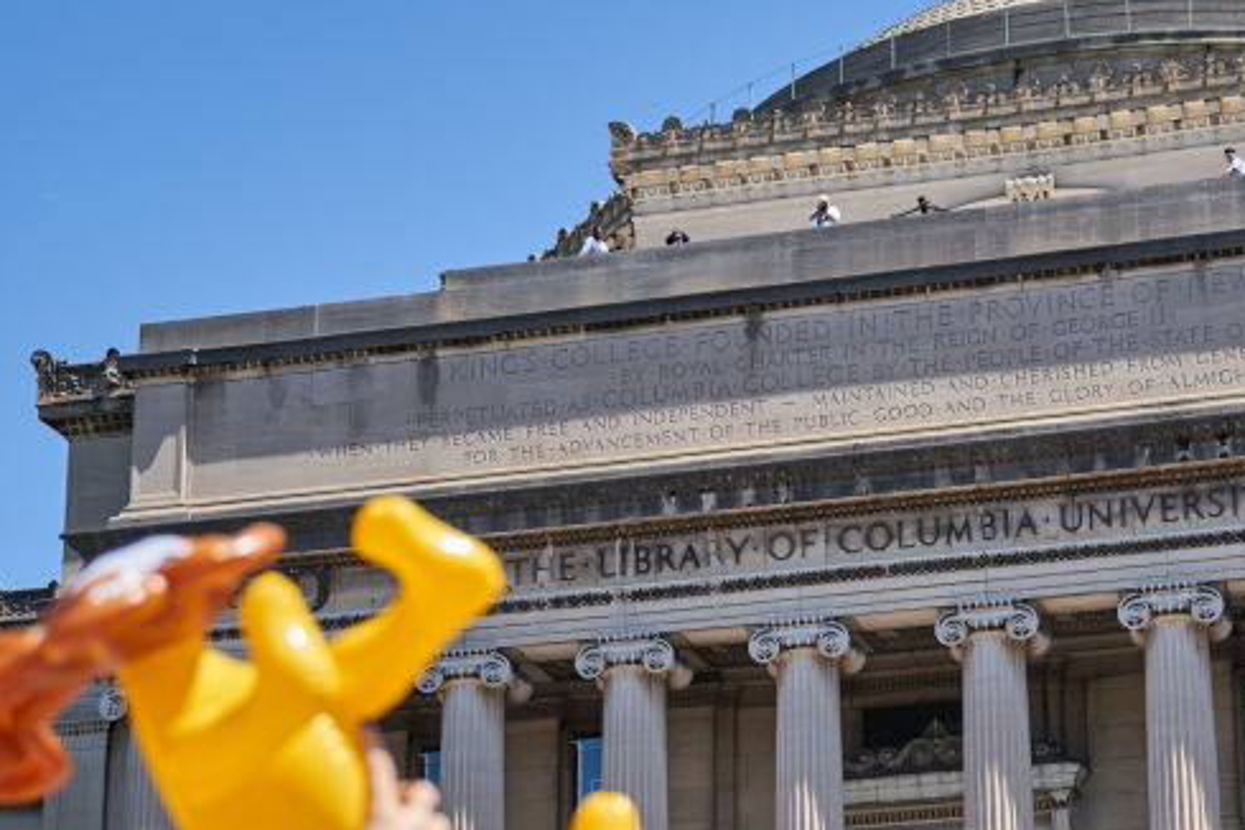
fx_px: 3043
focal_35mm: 88
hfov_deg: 22.9
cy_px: 684
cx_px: 934
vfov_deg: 15.4
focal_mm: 42
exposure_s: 1/1600
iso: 100
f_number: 2.8
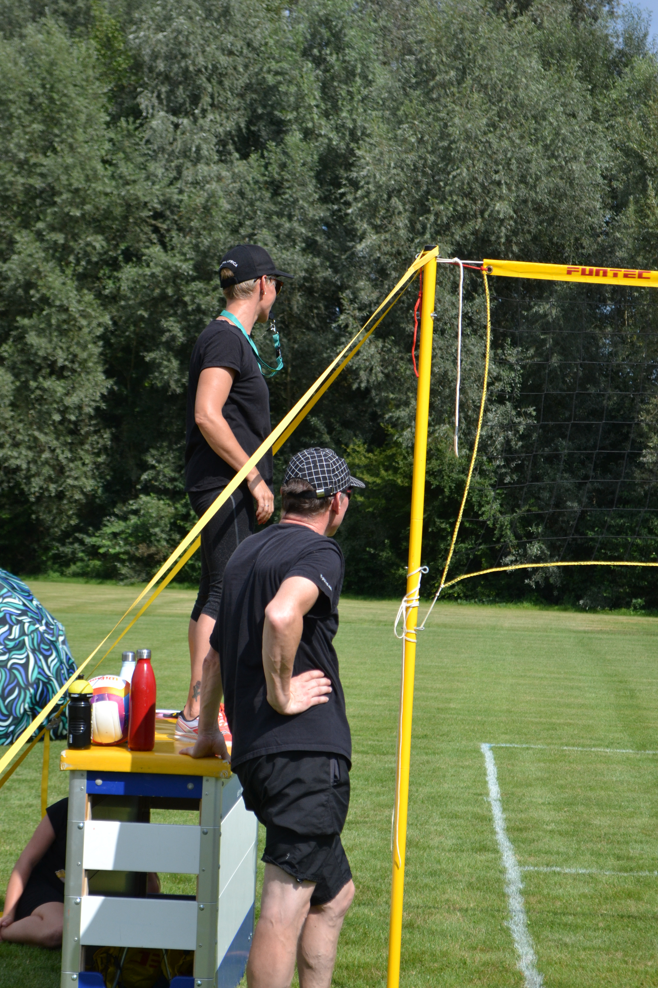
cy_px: 494
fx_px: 2262
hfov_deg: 16.6
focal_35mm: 82
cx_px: 329
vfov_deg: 24.6
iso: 400
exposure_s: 1/1600
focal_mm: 55
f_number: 5.6
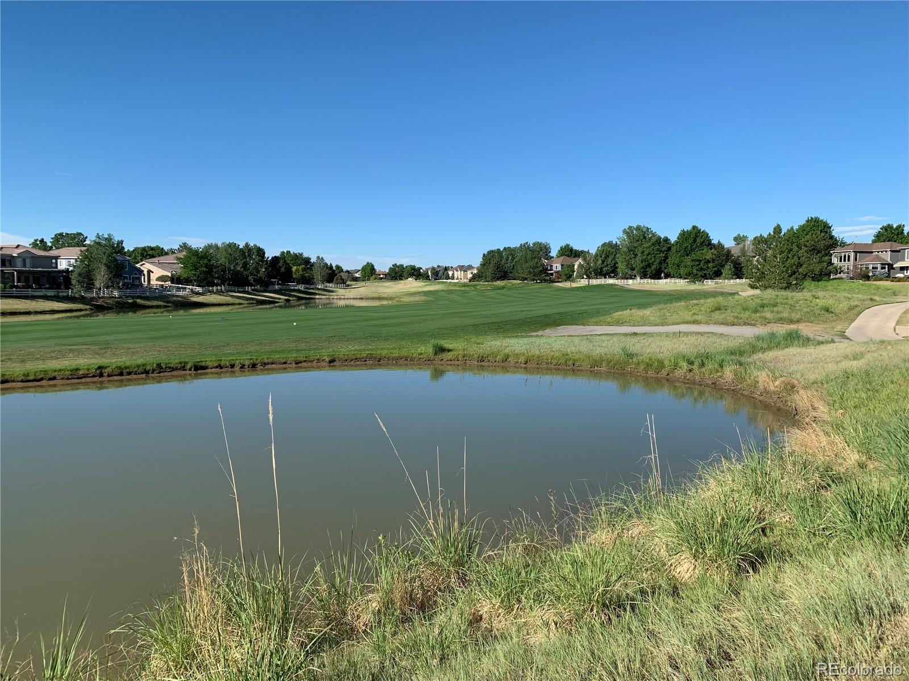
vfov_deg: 53.1
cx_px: 454
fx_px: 683
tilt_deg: -4.4
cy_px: 340
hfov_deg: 67.3
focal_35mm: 26
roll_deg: -0.2
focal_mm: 4.25
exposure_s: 1/2033
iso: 25
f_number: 1.8
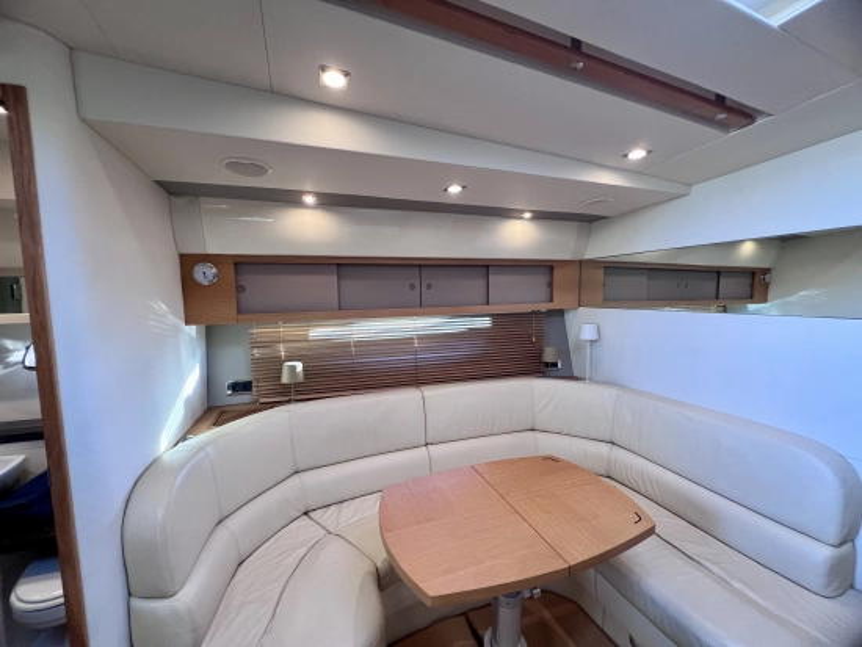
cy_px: 324
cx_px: 431
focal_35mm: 13
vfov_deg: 90.0
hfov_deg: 106.2
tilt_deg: -4.6
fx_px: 324
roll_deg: +1.1
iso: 250
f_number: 1.8
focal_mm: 1.57
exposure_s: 1/99
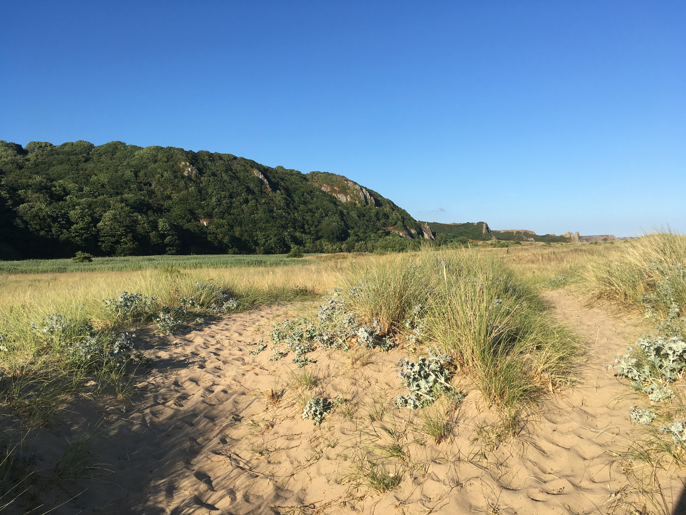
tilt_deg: -0.7
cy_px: 258
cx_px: 343
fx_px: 575
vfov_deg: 48.2
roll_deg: +2.1
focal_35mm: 29
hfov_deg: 61.7
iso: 25
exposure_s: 1/1538
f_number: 2.2
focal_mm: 4.15
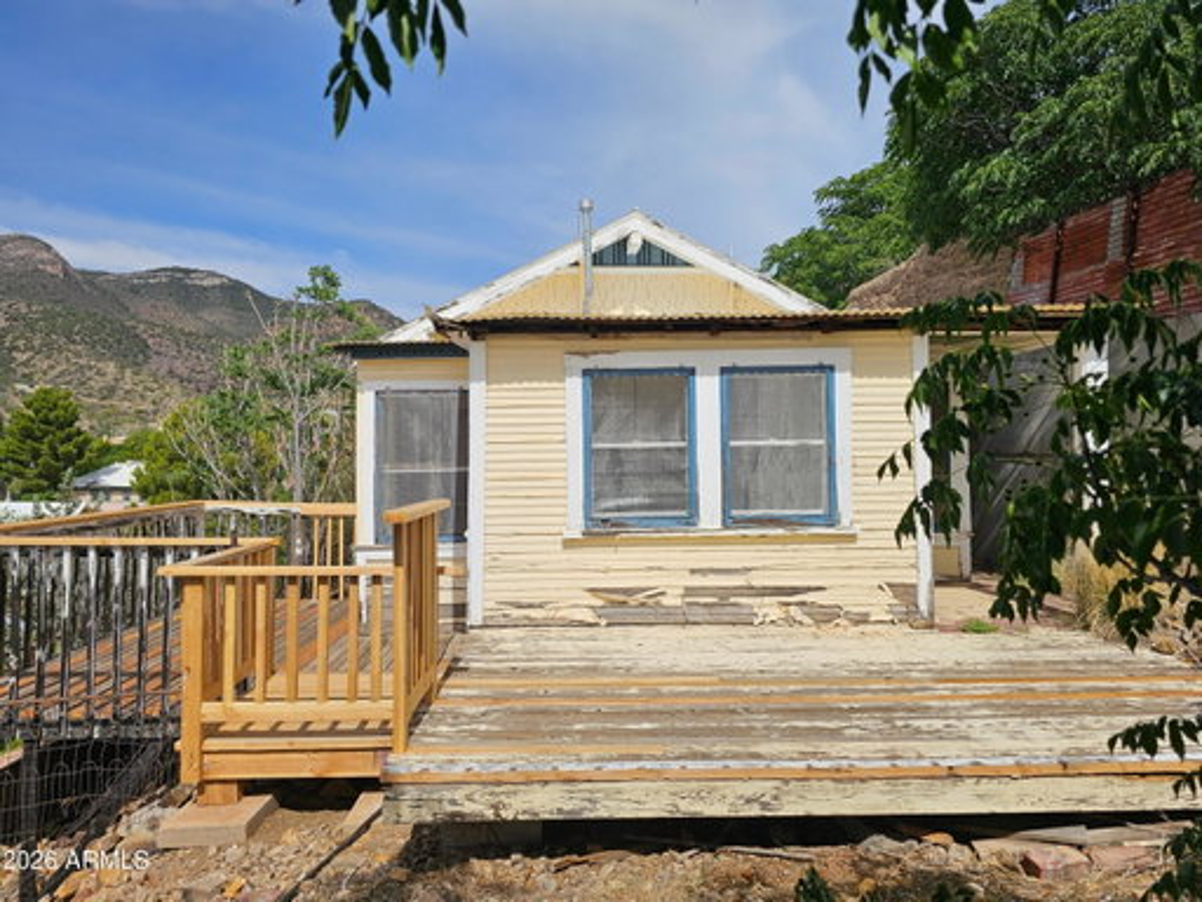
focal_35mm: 23
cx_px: 601
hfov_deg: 73.9
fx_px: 799
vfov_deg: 58.9
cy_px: 451
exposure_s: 1/1723
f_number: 1.7
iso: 10
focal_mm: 6.3
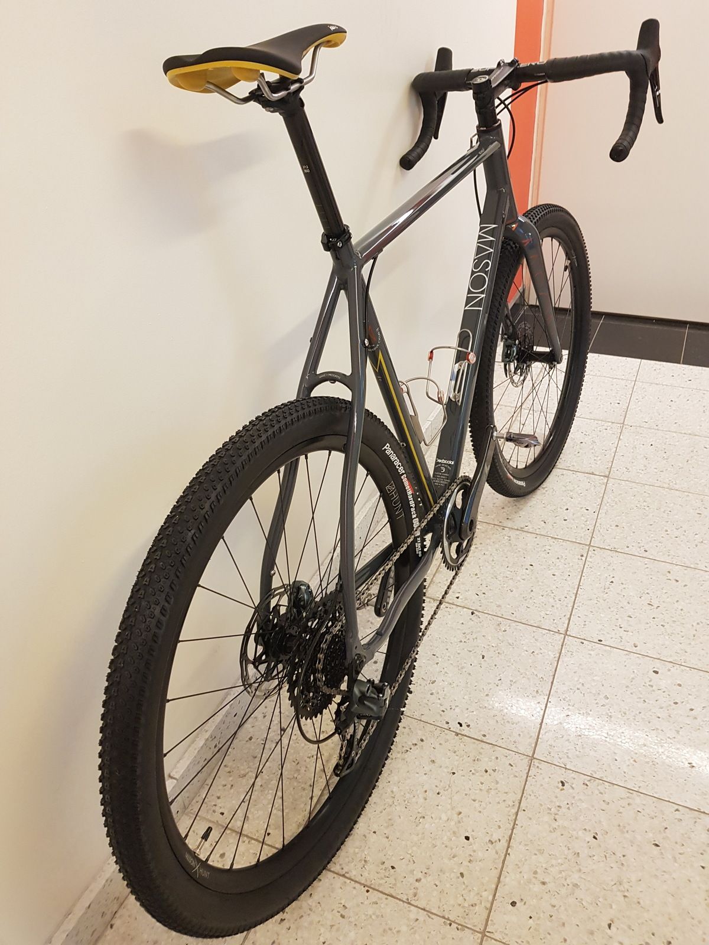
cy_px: 472
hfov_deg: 53.1
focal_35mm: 26
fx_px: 710
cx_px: 354
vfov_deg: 67.3
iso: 200
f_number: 1.7
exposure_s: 1/33
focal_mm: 4.2
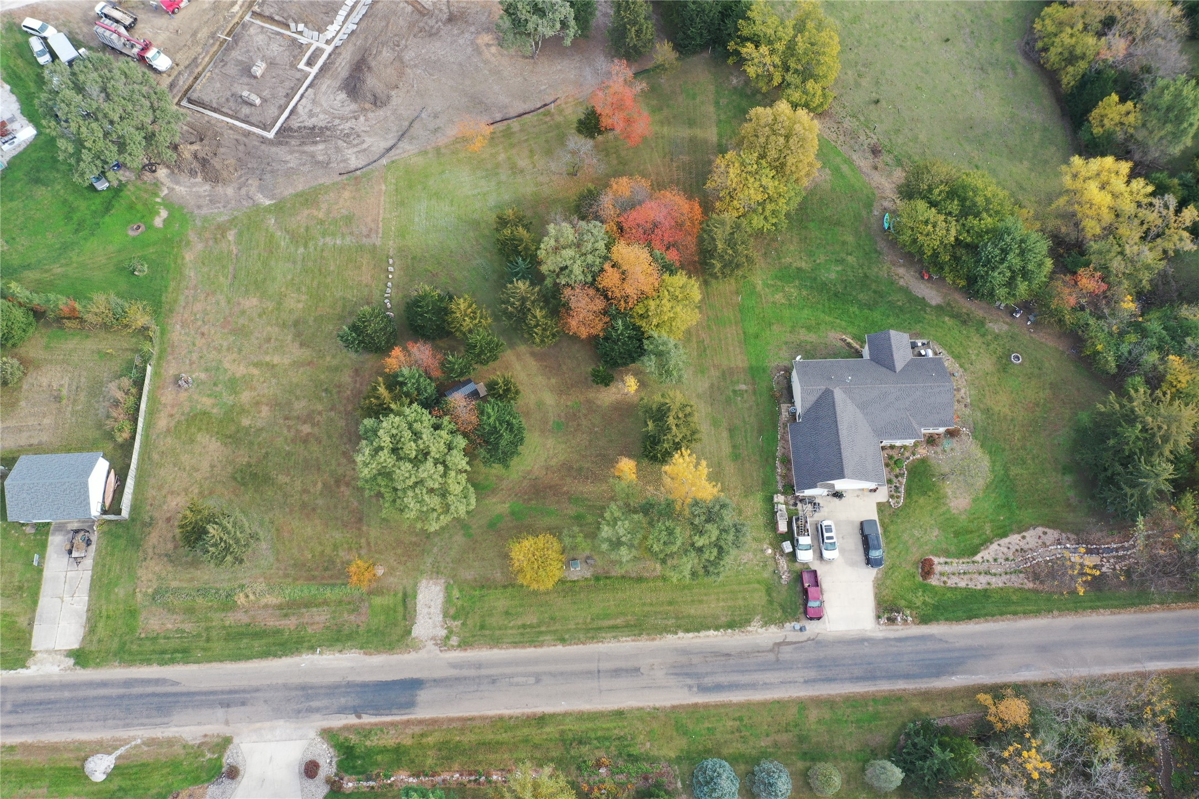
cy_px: 400
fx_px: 932
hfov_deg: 65.5
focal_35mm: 28
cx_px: 600
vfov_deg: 46.4
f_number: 5
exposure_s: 1/80
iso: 100
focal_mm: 10.26
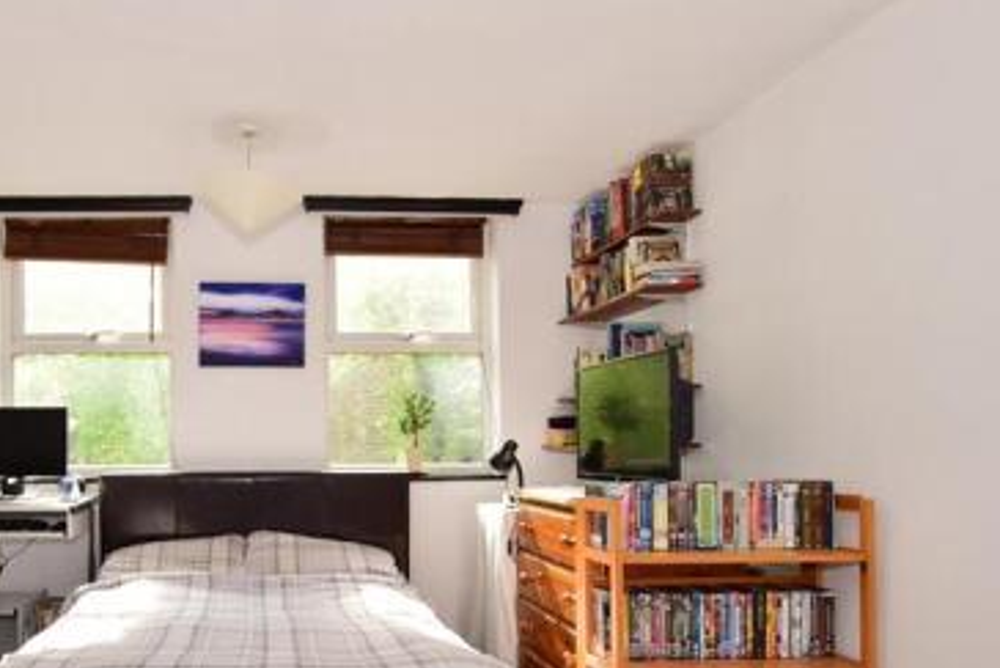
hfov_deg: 64.2
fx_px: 750
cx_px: 277
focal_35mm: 27
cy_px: 441
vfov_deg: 47.3
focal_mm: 10
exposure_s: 1/100
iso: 400
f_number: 8
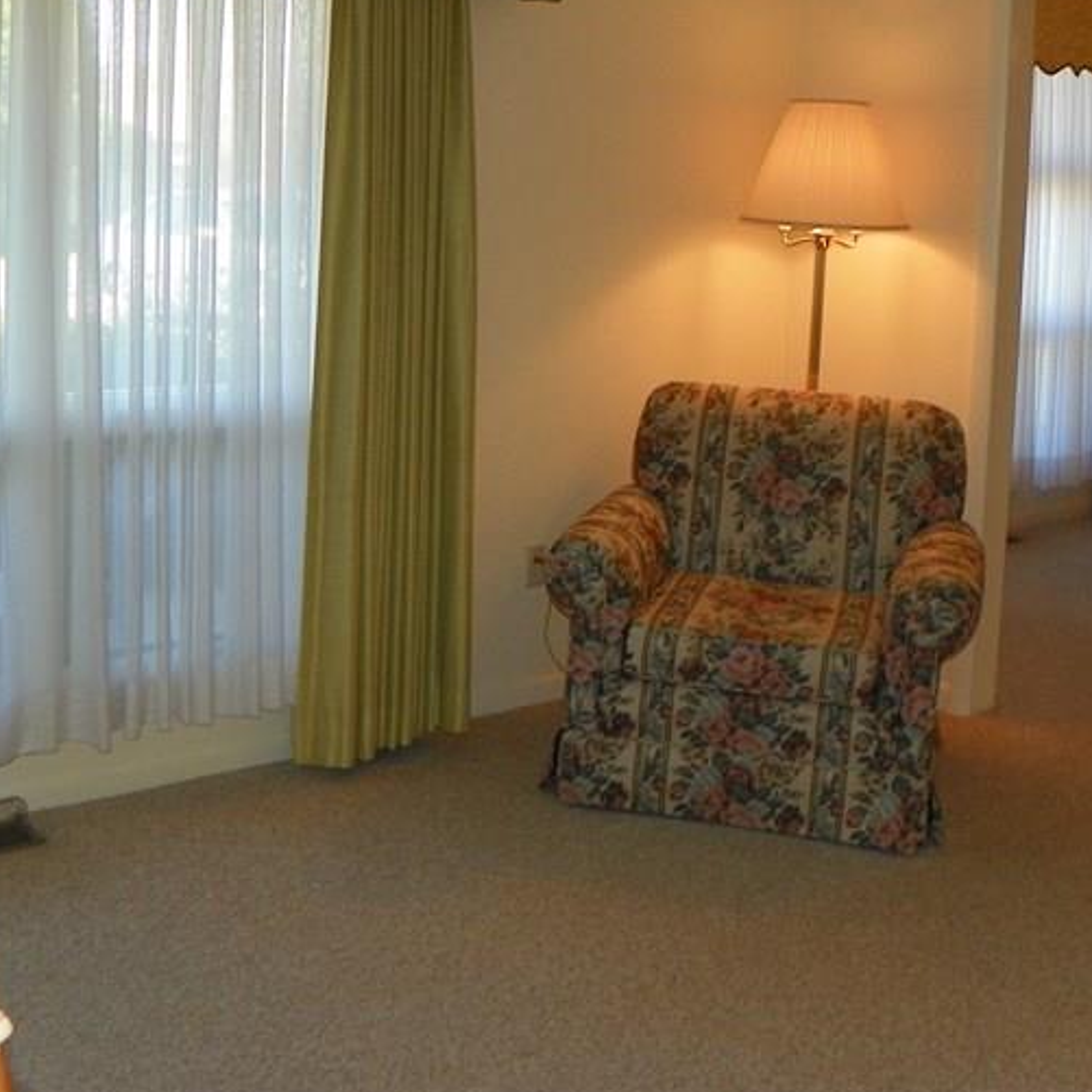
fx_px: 1677
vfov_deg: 35.3
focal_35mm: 47
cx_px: 429
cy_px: 288
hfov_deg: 35.9
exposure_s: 1/80
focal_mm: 4.6
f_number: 2.8
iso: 64
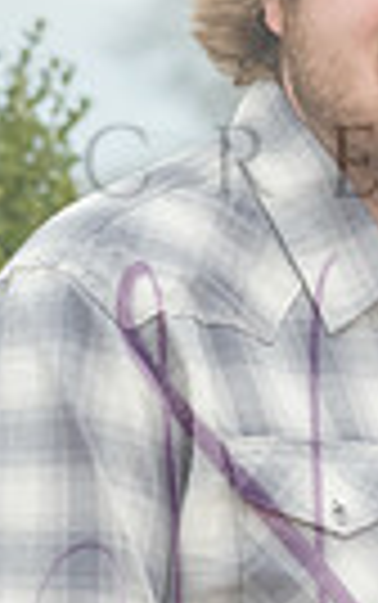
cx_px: 612
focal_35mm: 464
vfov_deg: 4.5
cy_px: 416
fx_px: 7632
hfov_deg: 2.8
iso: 400
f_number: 7.1
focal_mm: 105
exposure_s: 1/640
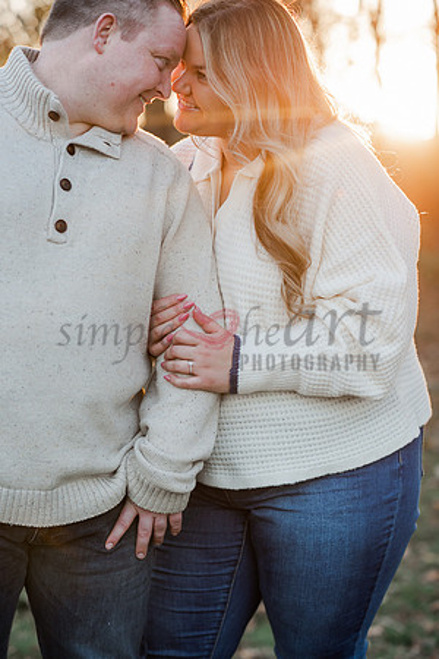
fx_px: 1555
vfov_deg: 23.9
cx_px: 220
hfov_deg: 16.1
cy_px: 330
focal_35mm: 85
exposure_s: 1/320
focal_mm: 85
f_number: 2.8
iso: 400
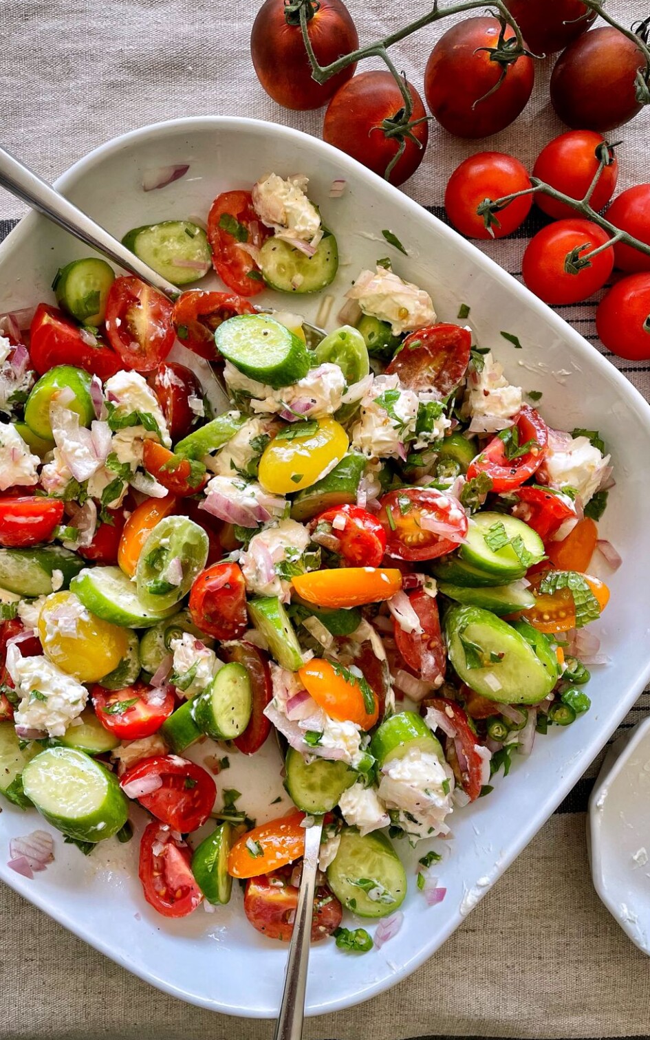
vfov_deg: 66.5
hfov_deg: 44.5
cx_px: 286
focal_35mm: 28
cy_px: 512
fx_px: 794
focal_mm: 4.2
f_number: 1.6
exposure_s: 1/121
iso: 64
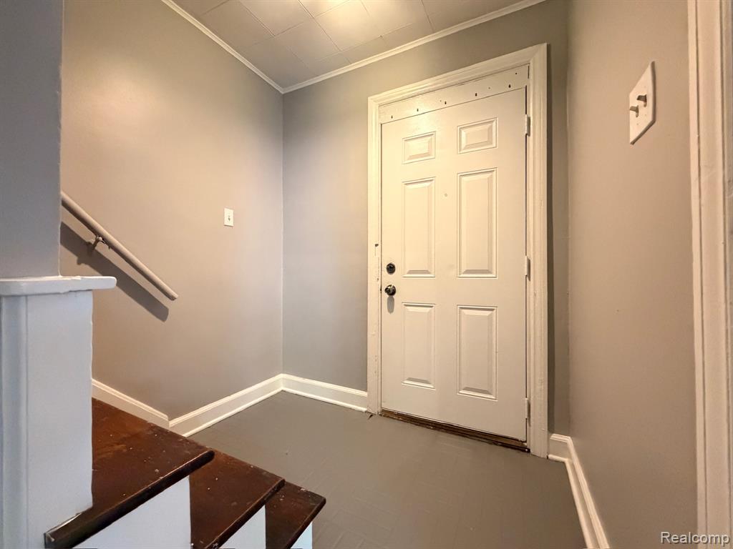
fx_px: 296
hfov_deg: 102.1
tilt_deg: +0.1
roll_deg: +0.0
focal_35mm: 14
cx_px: 366
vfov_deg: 85.7
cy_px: 274
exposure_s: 1/60
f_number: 2.2
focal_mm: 2.22
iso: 1000
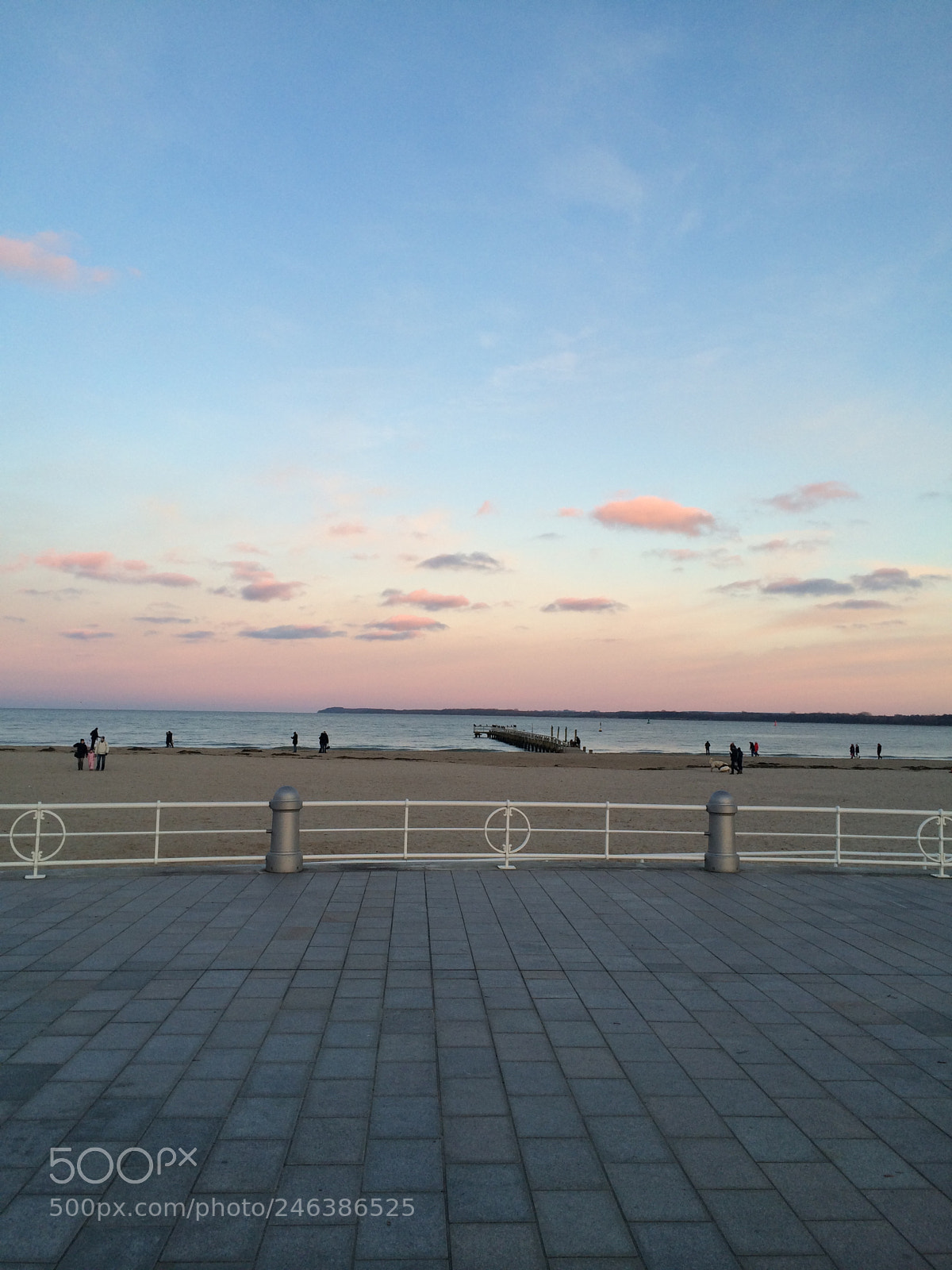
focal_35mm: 30
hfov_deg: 46.8
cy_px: 635
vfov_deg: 60.0
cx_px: 476
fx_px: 1100
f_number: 2.2
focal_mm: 4.12
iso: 32
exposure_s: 1/140
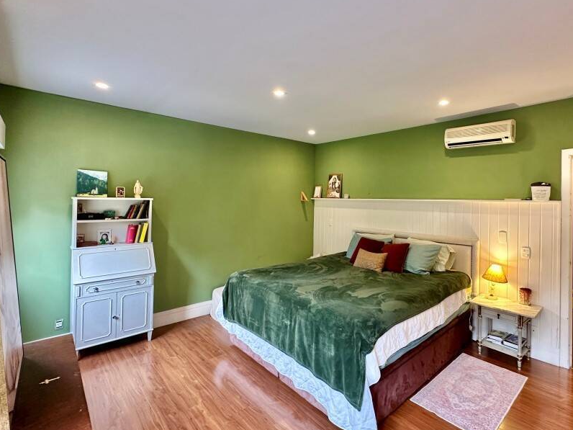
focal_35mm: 18
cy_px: 199
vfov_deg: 71.5
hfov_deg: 86.9
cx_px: 338
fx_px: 298
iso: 250
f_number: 2.2
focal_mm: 2.22
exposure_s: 1/60
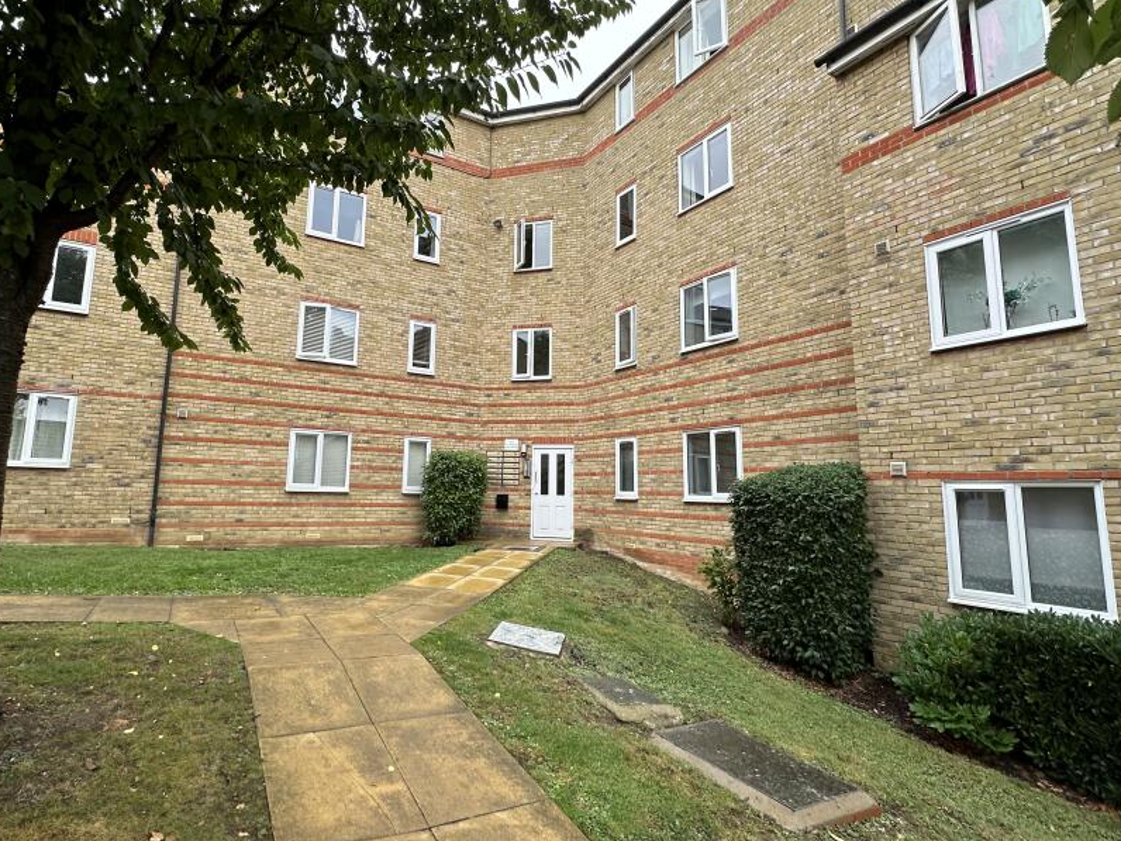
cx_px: 500
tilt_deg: +7.5
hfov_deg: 87.4
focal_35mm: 18
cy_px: 416
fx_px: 583
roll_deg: -0.8
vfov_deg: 71.6
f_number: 2.2
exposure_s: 1/170
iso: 40
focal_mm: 2.22
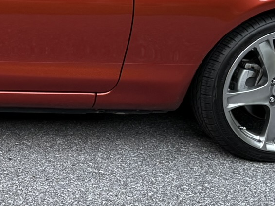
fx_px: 691
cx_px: -58
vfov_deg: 16.9
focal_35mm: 87
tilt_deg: -14.0
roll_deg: +0.8
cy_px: 66
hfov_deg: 20.9
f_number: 1.78
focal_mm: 6.76
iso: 320
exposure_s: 1/60
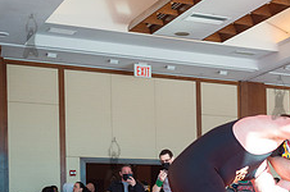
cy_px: 221
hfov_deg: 22.0
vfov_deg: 14.7
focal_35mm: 90
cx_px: 278
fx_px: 724
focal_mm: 35
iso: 400
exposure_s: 1/400
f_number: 2.8
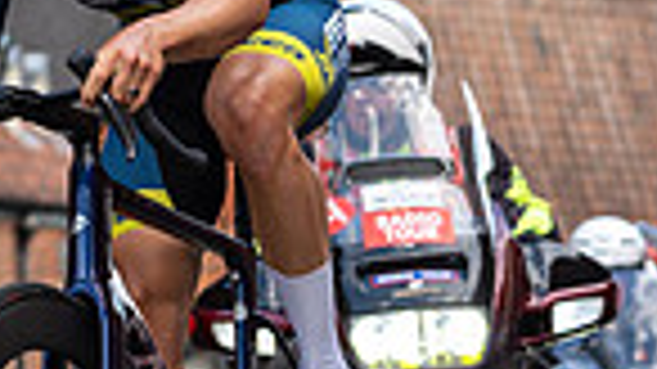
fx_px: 5068
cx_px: 45
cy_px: -101
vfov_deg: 4.2
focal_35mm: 291
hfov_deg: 7.4
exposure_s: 1/640
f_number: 3.2
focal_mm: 70
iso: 100
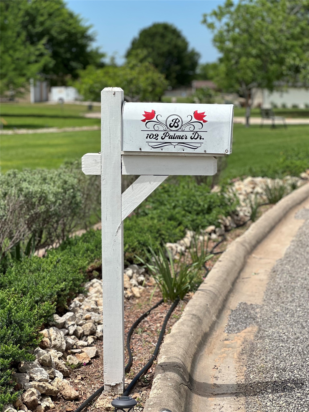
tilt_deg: -7.9
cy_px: 206
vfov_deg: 25.3
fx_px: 916
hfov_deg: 19.1
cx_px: 154
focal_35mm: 77
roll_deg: -0.4
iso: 32
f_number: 2.8
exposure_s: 1/1014
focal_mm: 9
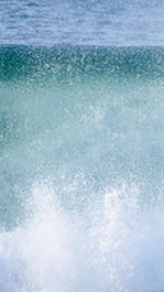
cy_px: 191
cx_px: 439
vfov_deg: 0.9
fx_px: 18330
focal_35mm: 2371
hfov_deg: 0.5
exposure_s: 1/2000
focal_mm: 500
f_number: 5.6
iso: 560
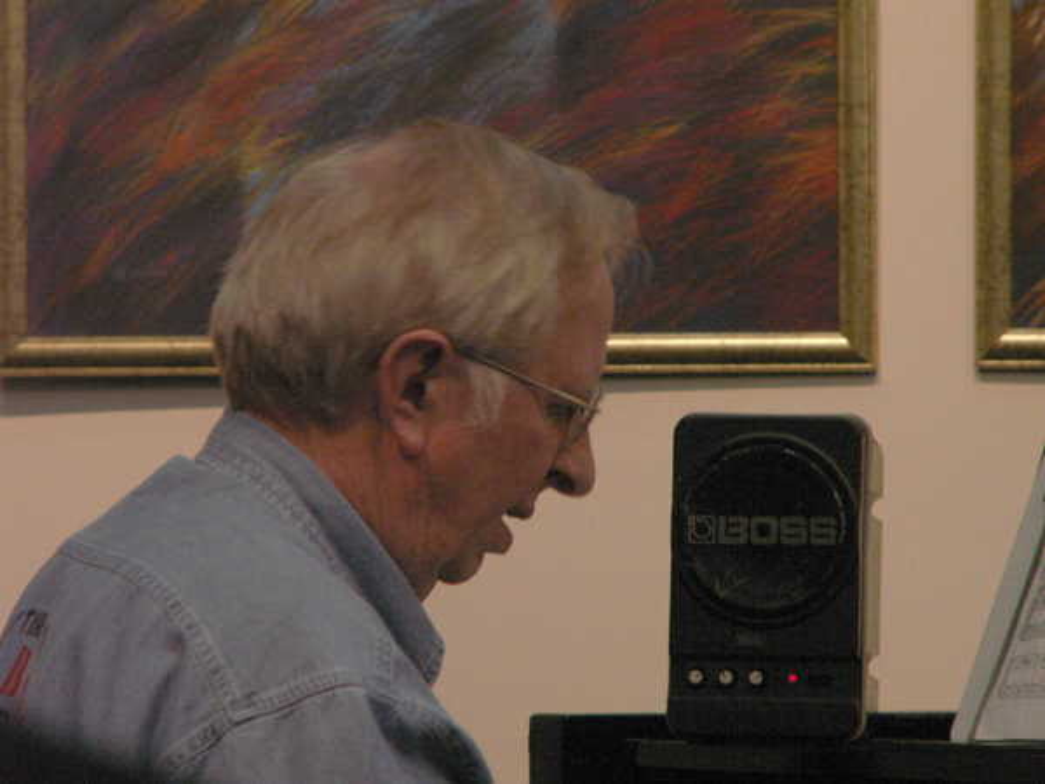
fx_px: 10355
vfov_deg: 4.3
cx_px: 522
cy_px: 392
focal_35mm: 343
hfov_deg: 5.8
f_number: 4.5
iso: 160
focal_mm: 56.79
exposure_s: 1/50
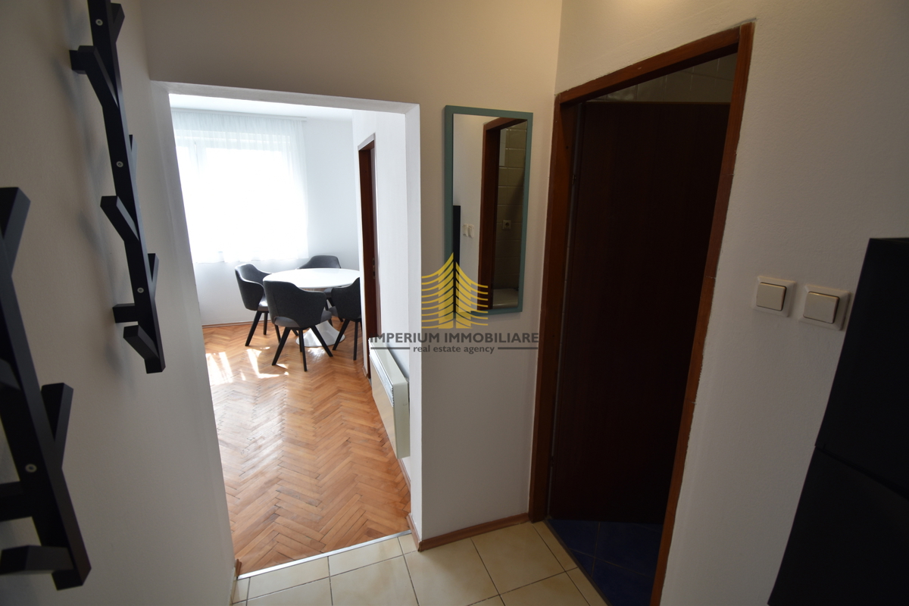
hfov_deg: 100.4
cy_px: 303
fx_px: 379
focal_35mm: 15
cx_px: 454
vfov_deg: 77.3
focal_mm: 10
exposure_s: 1/40
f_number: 4.5
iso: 100
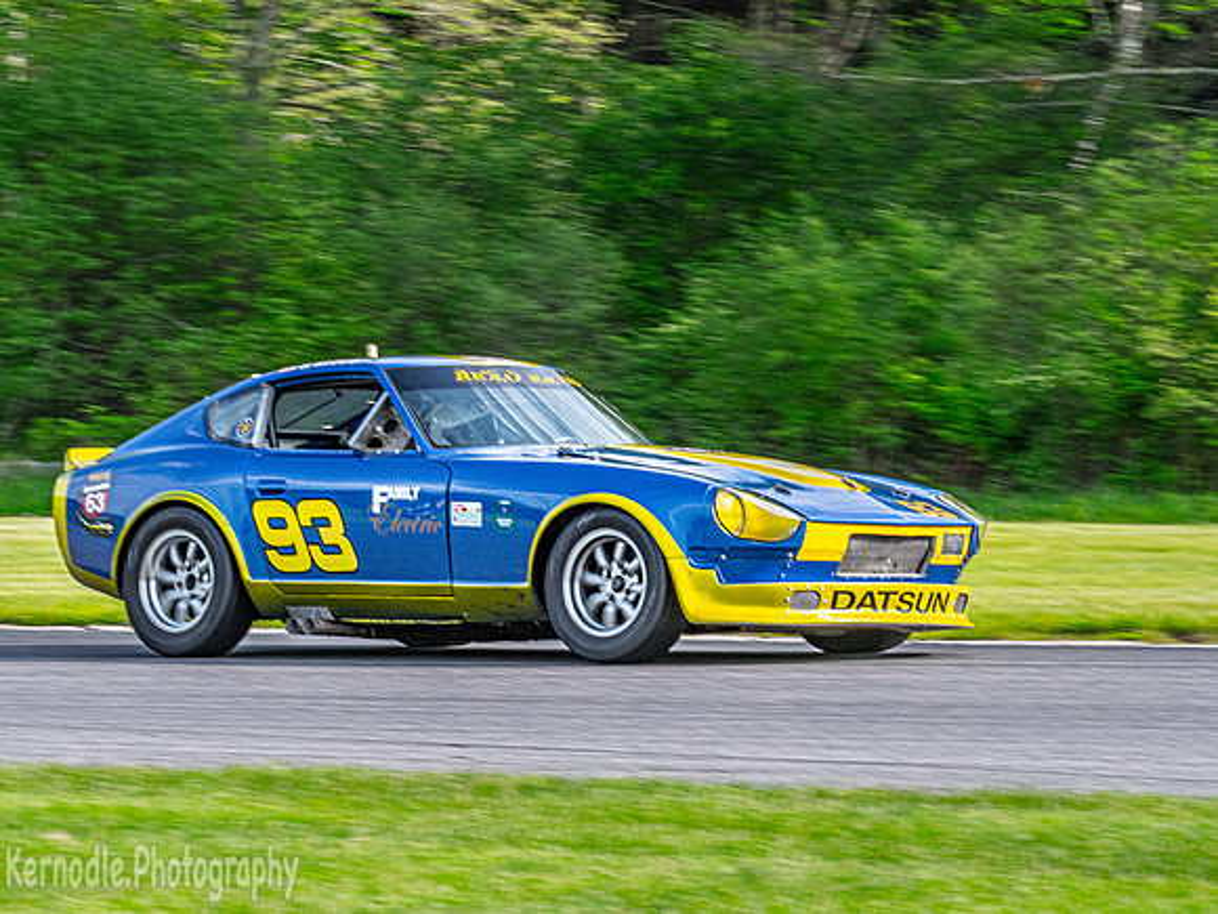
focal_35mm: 226
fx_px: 7969
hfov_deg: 8.7
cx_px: 530
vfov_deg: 6.6
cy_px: 482
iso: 400
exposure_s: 1/400
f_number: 10
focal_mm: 100
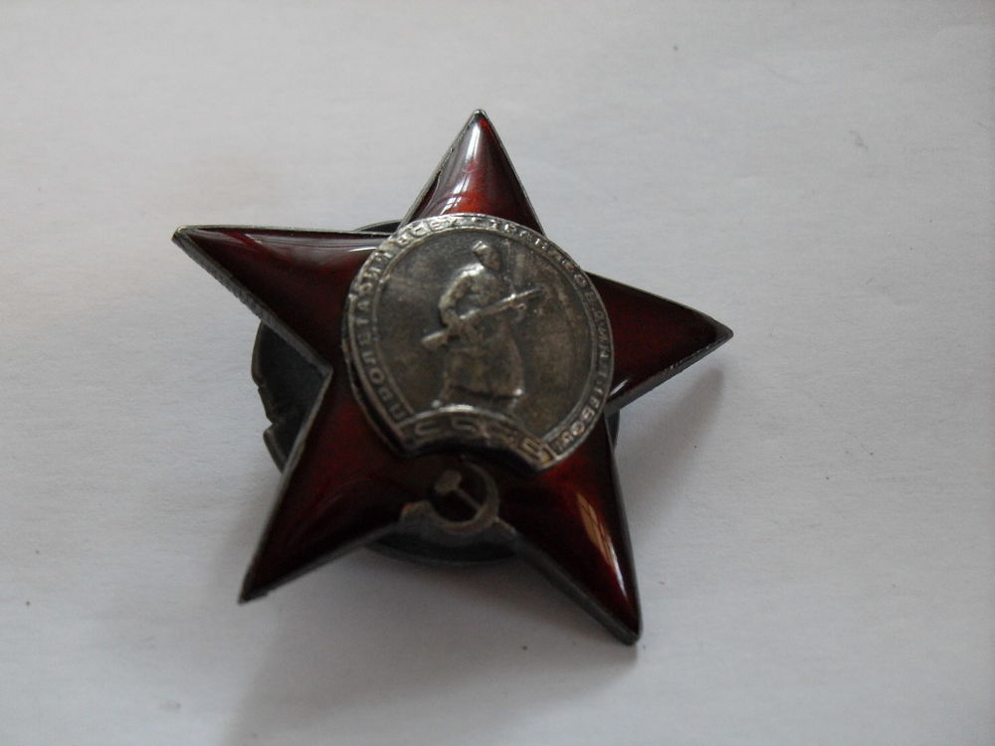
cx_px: 498
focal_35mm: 37
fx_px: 1064
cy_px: 373
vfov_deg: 38.7
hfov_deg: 50.1
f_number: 2.8
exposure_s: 1/45
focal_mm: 6.3
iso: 200
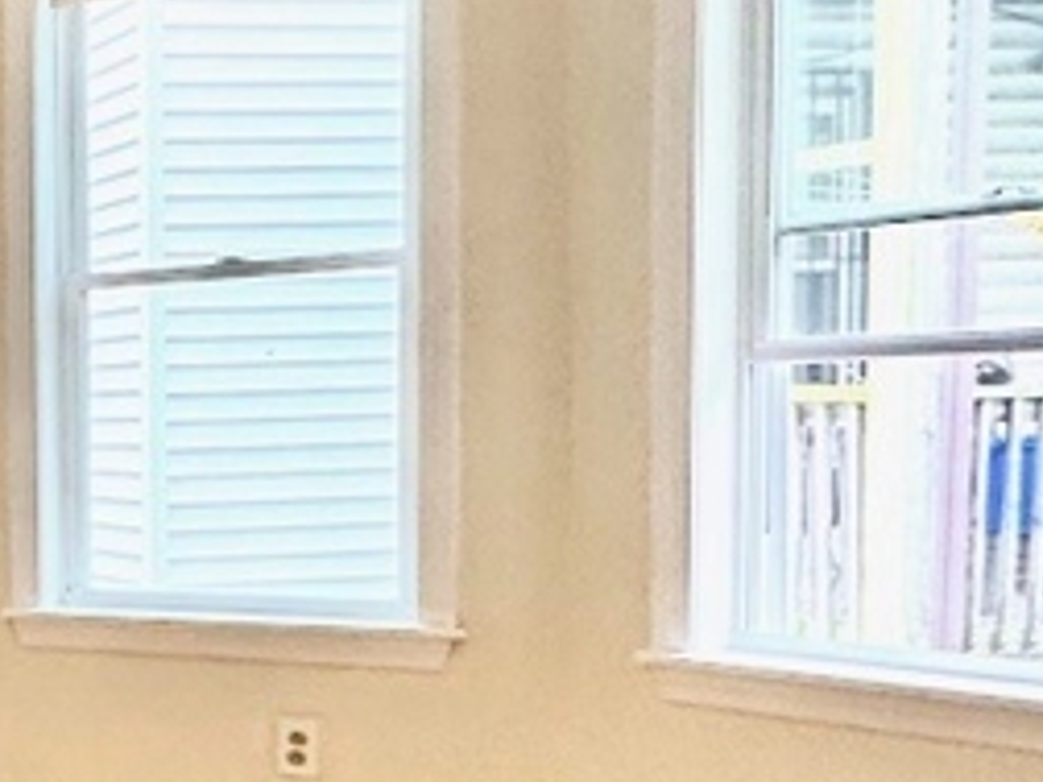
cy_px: 534
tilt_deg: -5.4
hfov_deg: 25.2
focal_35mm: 57
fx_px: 1717
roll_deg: +1.6
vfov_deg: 25.5
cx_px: -542
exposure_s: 1/120
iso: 160
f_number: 2.2
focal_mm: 2.22
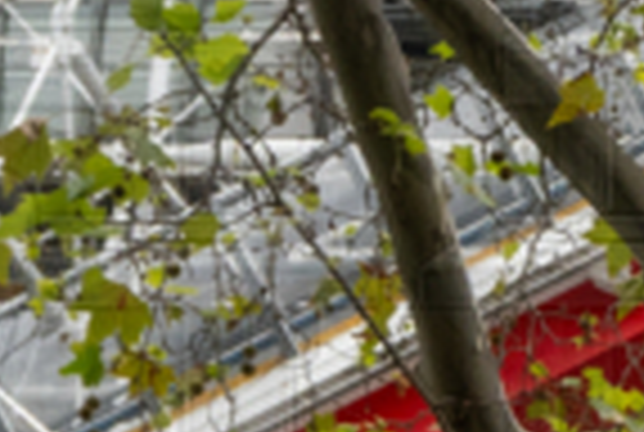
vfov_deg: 4.3
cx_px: 1522
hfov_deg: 6.2
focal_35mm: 319
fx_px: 5723
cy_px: 16
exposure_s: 1/250
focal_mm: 30.5
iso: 640
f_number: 6.3
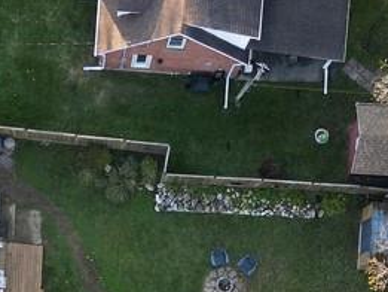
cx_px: 59
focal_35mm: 94
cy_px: 378
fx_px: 1054
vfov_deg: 15.0
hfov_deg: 20.5
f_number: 1.7
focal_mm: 6.7
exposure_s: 1/250
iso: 200
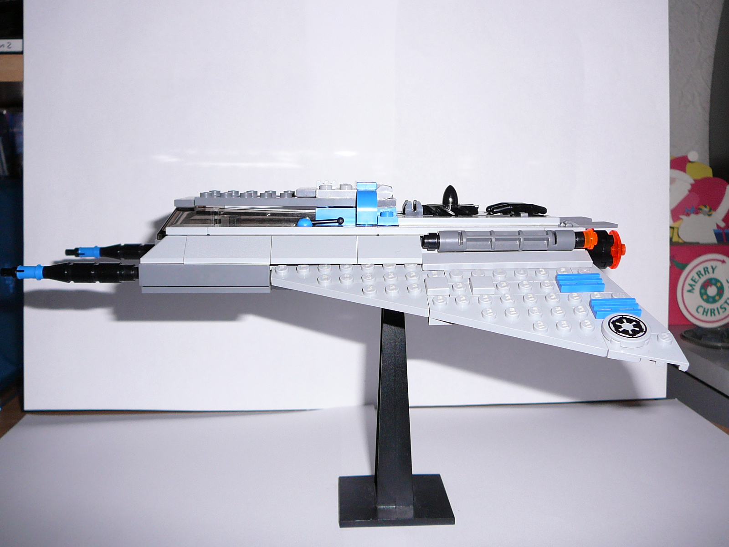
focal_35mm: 37
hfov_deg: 50.1
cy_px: 274
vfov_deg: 38.7
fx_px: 779
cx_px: 364
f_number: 2.8
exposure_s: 1/30
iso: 100
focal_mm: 5.2
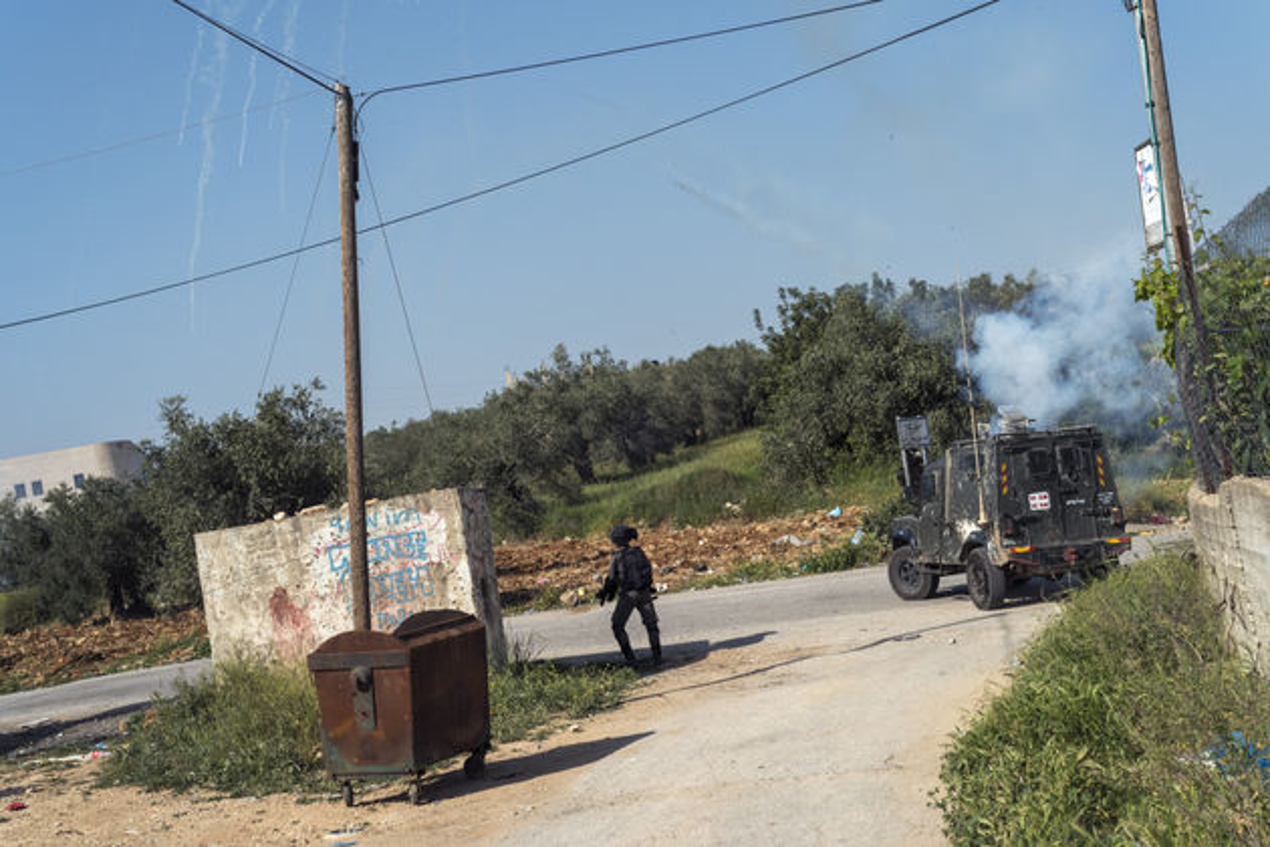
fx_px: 1764
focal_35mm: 50
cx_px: 635
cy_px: 424
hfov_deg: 39.6
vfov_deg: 27.0
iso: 450
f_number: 22
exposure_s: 1/500
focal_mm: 50
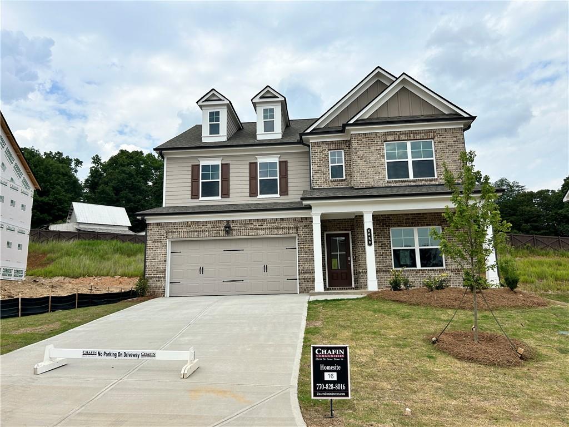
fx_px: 427
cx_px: 284
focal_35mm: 26
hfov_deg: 67.3
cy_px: 214
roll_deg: +1.7
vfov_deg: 53.1
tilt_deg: +11.3
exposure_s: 1/5076
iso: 50
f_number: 1.5
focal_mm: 5.7
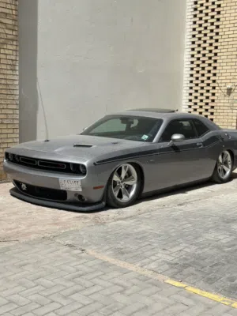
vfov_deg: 39.7
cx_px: 118
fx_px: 438
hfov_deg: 30.3
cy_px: 158
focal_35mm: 48
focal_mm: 6.86
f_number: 1.78
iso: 100
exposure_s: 1/8929
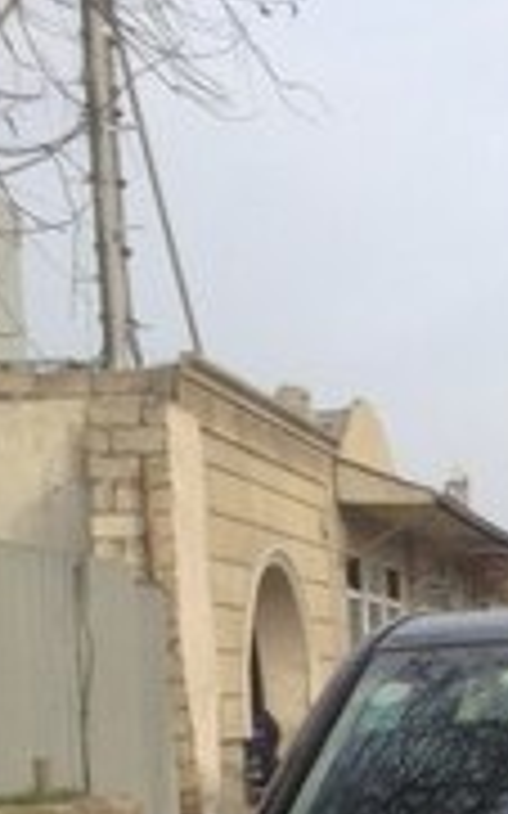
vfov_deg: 19.8
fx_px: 2128
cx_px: 692
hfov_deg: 13.1
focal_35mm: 96
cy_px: 1070
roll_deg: +1.9
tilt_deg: -11.3
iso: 50
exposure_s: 1/742
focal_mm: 4.12
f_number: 2.4
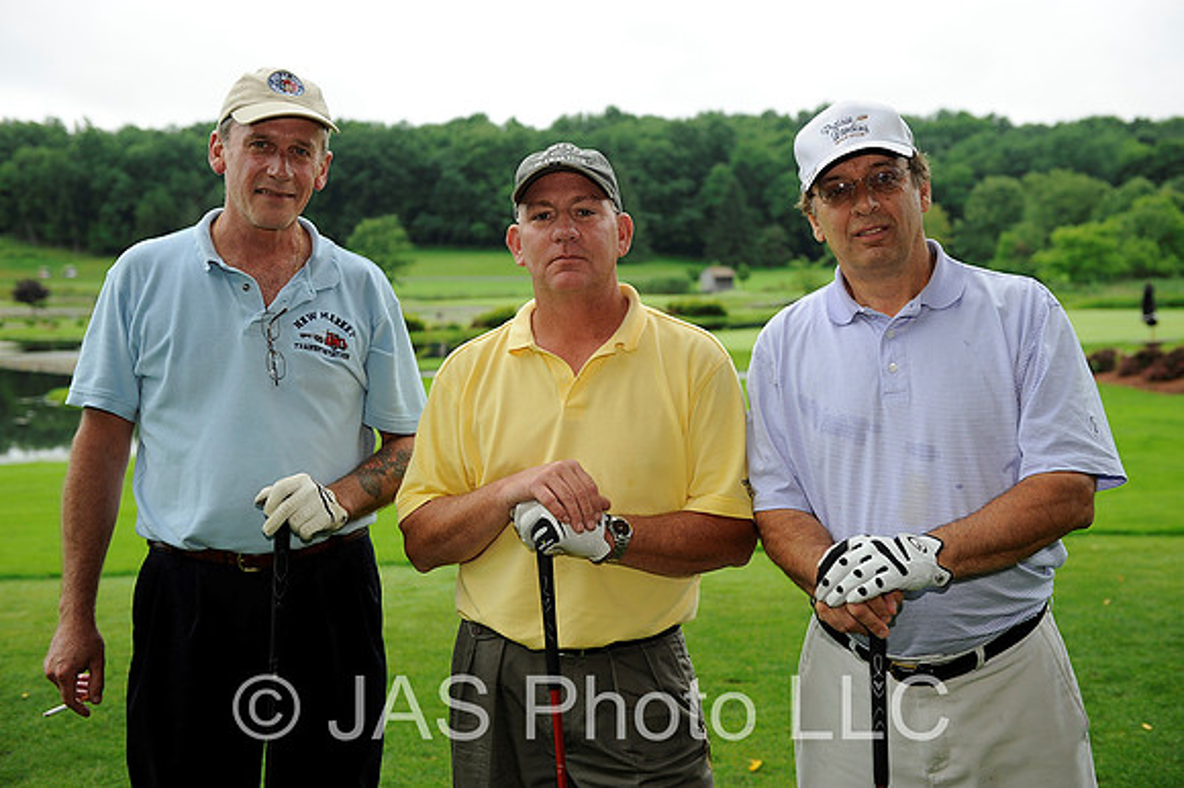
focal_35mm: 45
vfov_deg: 29.8
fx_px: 1479
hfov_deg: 43.6
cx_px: 592
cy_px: 394
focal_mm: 45
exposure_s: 1/400
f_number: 4
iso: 400
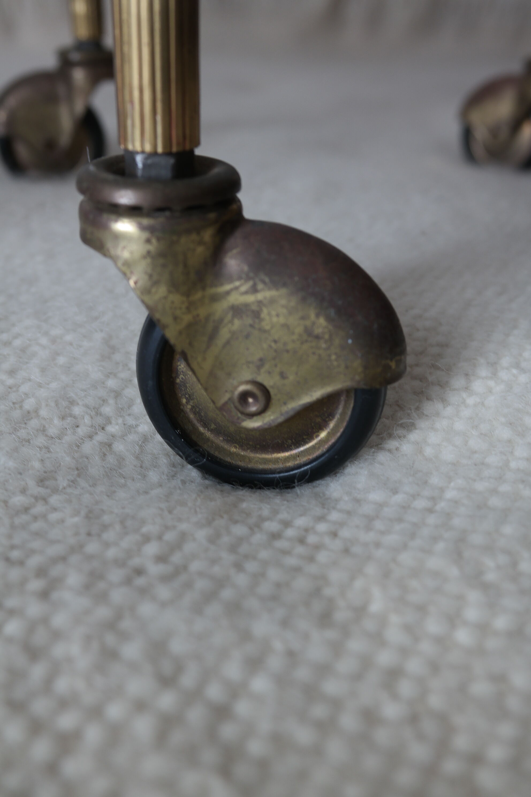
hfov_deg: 36.9
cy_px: 398
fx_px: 796
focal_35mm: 36
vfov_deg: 53.1
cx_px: 266
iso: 200
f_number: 5.6
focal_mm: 24
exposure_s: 1/25
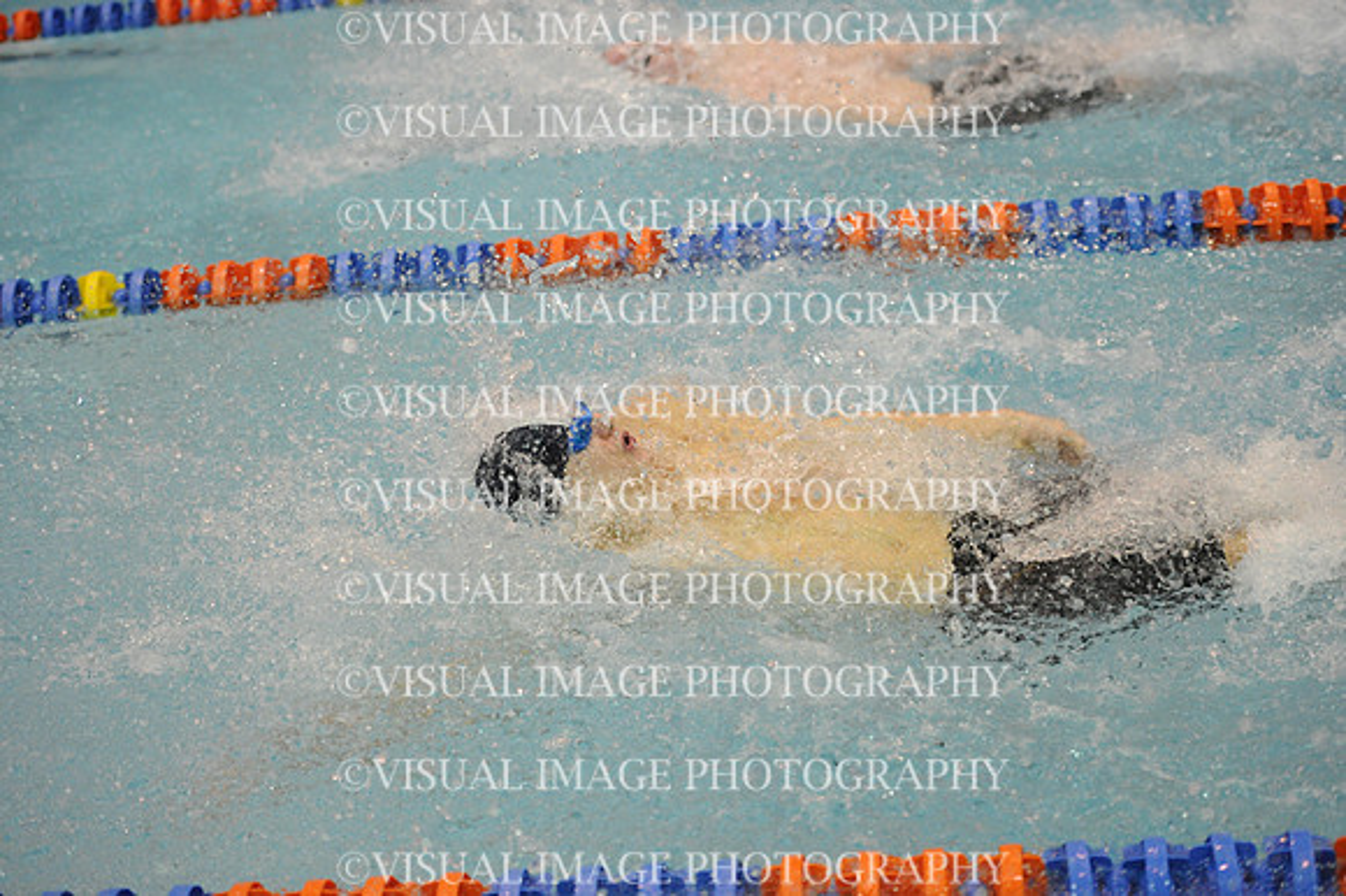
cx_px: 673
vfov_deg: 19.4
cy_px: 448
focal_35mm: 70
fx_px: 2616
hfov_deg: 28.9
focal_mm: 70
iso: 6400
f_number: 2.8
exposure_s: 1/640
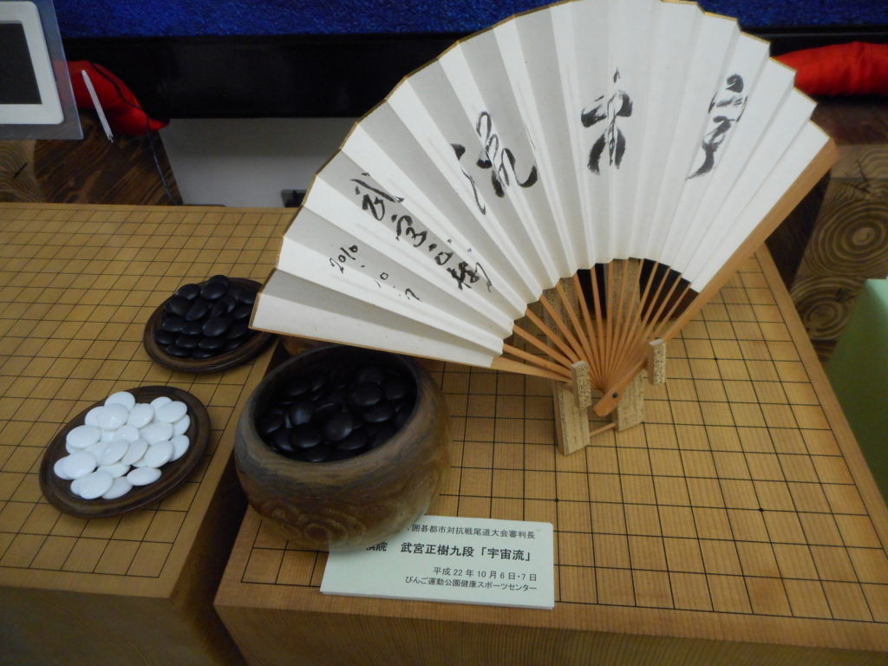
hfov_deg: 69.4
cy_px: 333
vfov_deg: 54.9
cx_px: 444
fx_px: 641
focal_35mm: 25
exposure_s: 1/30
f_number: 3.7
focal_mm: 4.5
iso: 400
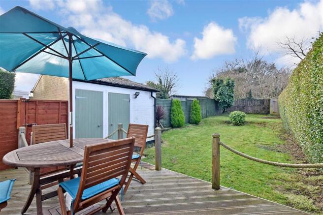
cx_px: 162
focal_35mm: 16
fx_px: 148
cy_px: 108
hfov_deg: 95.0
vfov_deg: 72.0
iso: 500
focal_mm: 11
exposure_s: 1/200
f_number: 9
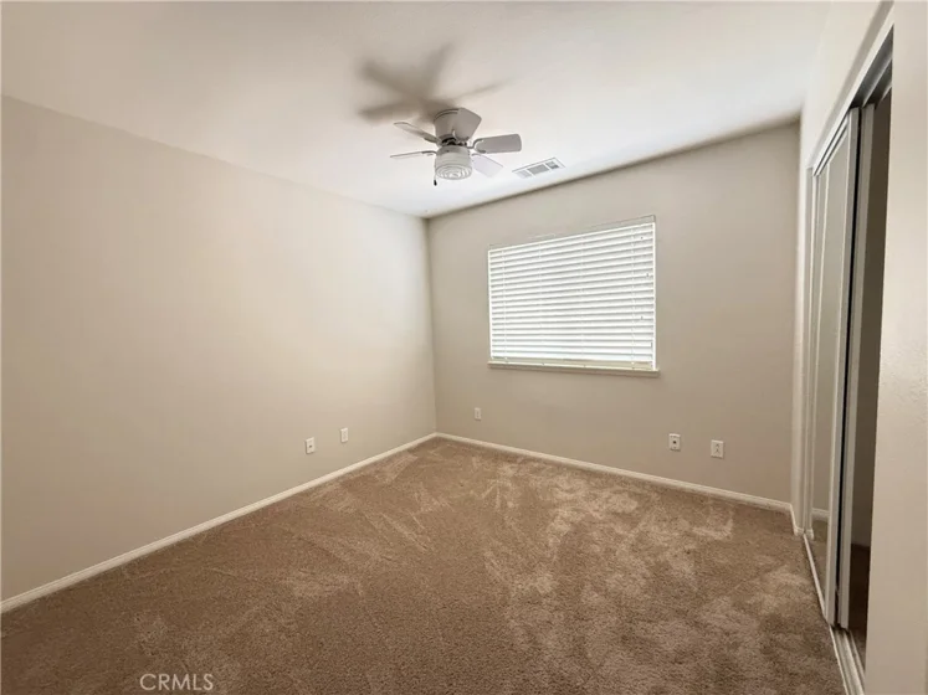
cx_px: 464
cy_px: 348
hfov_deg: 102.1
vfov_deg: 85.7
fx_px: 375
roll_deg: +1.7
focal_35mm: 14
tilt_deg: -3.8
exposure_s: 1/60
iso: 500
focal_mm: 2.22
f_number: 2.2
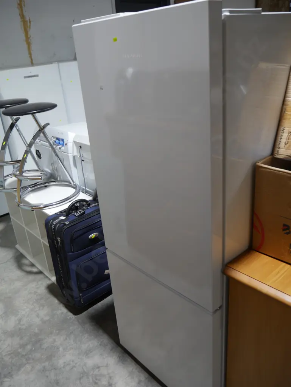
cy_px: 194
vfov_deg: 59.9
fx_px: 336
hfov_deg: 46.8
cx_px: 146
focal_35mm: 30
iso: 250
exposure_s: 1/60
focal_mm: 15
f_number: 3.6
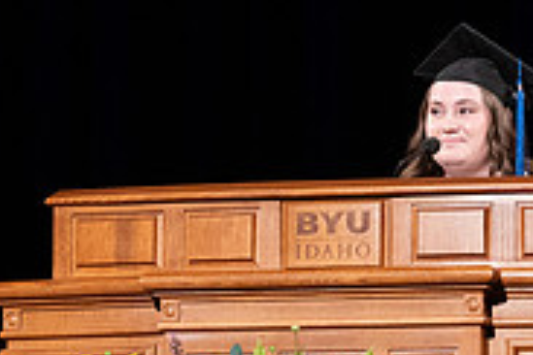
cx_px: 439
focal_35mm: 443
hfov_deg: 4.7
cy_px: 101
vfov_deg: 3.1
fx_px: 6558
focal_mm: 85
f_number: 2.8
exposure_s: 1/320
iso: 1600
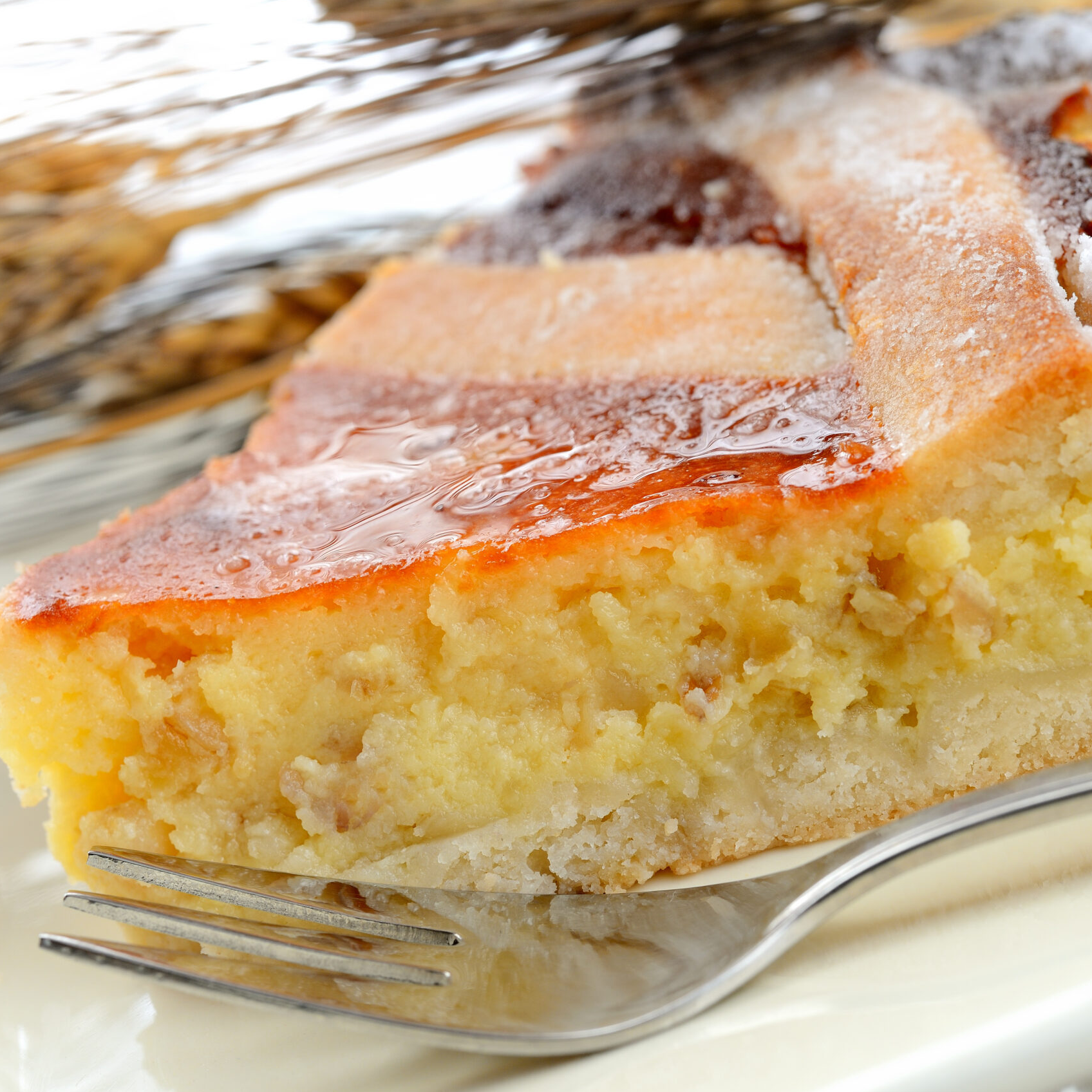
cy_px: 547
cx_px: 518
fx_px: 2748
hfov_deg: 22.5
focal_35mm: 77
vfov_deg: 22.5
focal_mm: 60
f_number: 11
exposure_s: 1/1.43
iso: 140
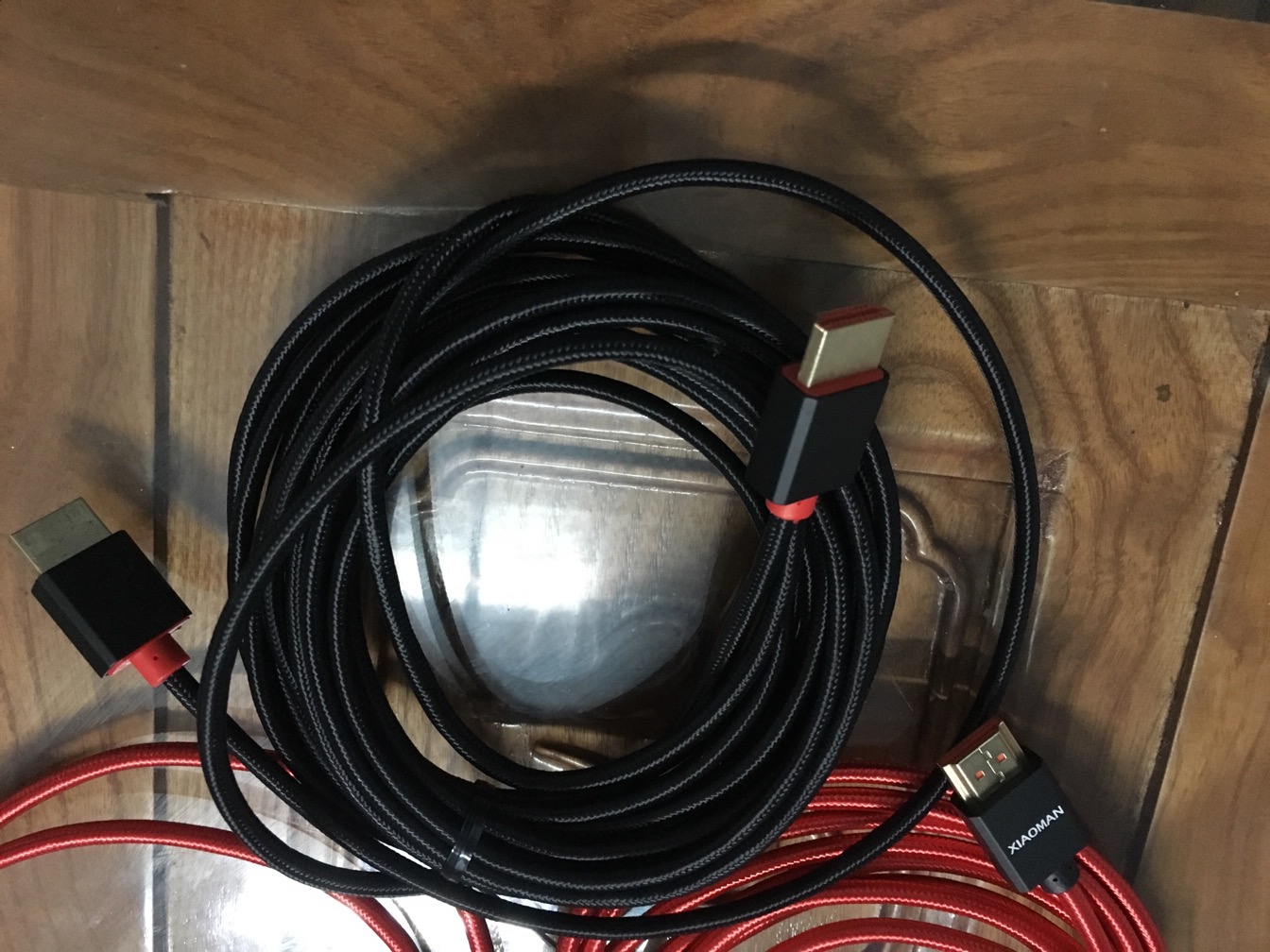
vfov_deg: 48.2
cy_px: 476
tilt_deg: -73.6
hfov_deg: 61.7
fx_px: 1064
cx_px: 635
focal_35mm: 29
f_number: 2.2
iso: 320
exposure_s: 1/17
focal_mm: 4.15
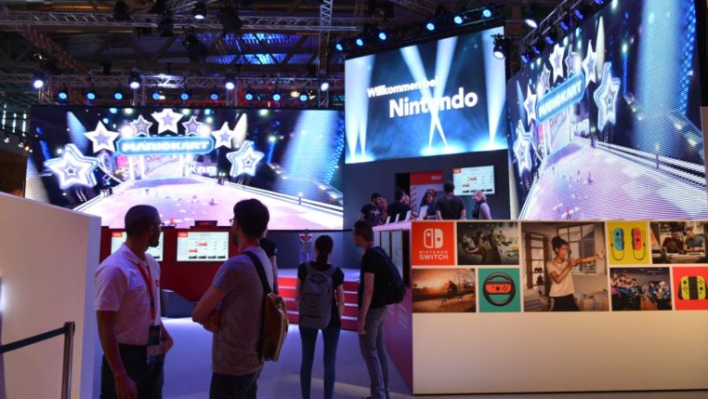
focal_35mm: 38
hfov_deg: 52.7
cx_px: 373
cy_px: 114
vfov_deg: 30.8
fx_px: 714
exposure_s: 1/60
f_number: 4
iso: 560
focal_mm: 18
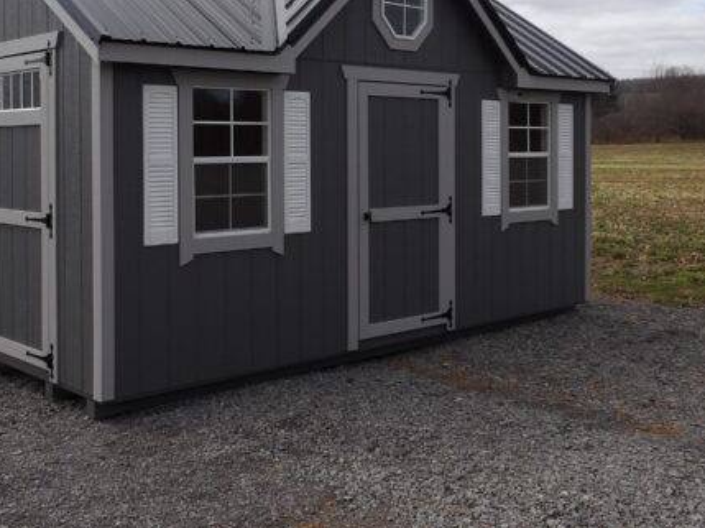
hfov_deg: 43.8
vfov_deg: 33.1
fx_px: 875
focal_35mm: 43
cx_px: 309
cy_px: 155
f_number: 3.2
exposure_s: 1/938
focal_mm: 4.3
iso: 100
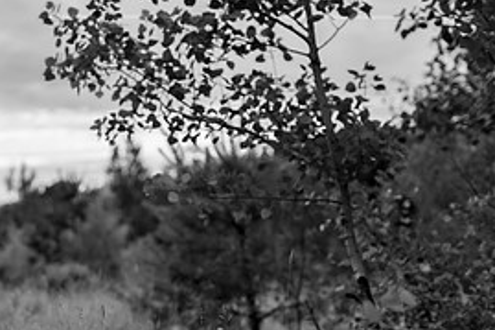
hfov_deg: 16.8
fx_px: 1635
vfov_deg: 11.5
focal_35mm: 119
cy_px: 236
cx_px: -25
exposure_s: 1/1000
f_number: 2.2
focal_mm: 50
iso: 100
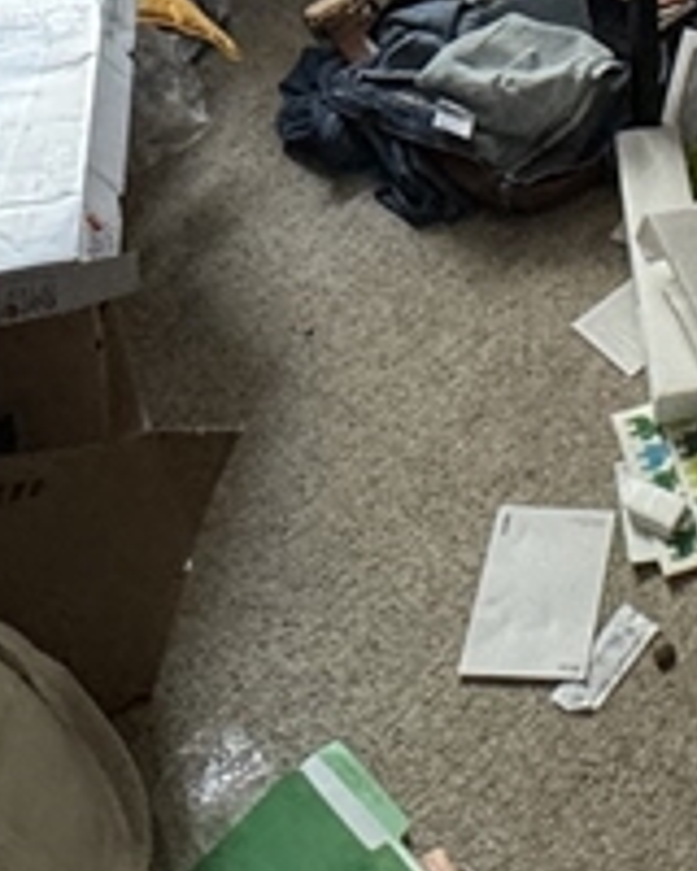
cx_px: 841
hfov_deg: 20.4
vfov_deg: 20.0
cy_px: -684
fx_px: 1805
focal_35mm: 70
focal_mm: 2.22
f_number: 2.2
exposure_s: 1/60
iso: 320
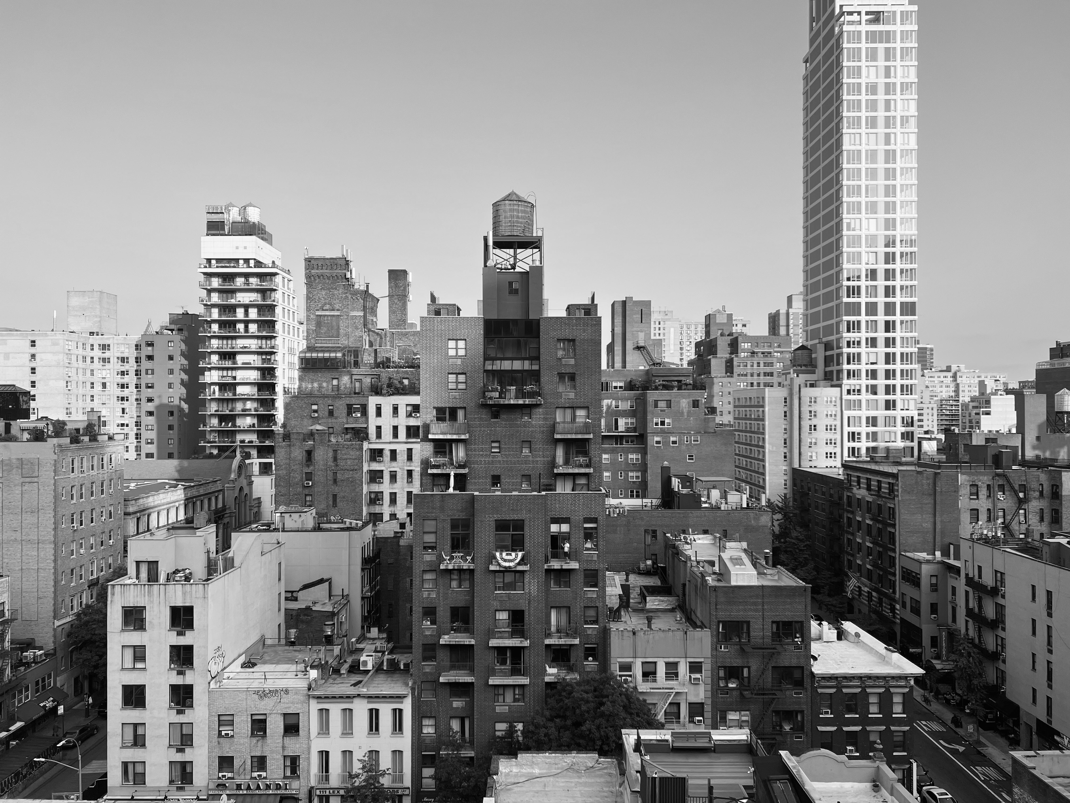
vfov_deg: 53.1
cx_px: 535
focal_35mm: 26
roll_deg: +0.4
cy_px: 402
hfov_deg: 67.3
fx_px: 804
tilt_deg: +0.4
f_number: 1.5
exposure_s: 1/1869
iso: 50
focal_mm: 5.7
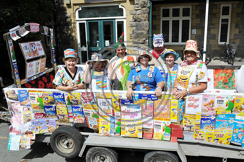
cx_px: 122
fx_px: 210
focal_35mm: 31
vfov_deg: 42.3
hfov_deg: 60.3
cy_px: 81
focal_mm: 31
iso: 400
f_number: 22
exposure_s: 1/320
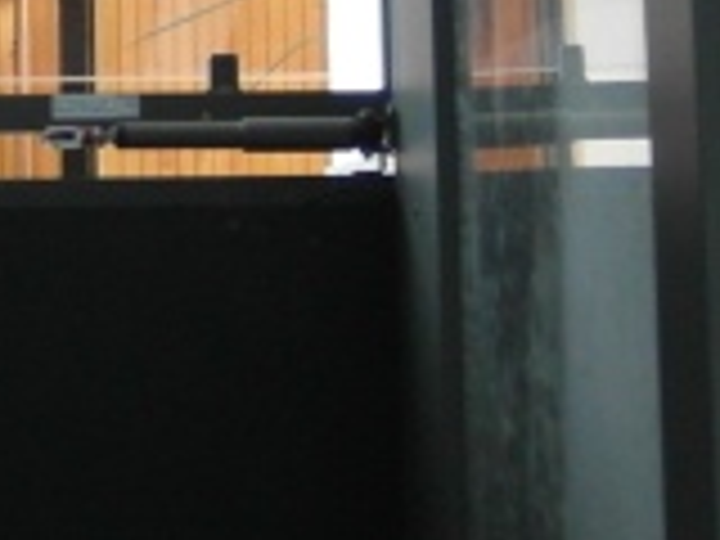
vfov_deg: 9.5
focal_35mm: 154
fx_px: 3203
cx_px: -135
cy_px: -158
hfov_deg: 12.5
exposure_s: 1/45
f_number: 1.8
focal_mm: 5.2
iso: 200
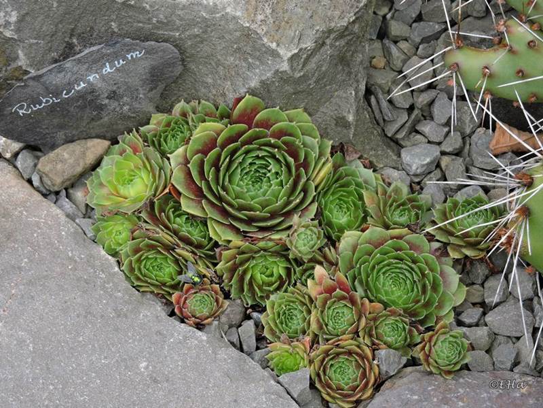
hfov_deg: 9.9
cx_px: 272
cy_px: 204
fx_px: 3137
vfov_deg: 7.4
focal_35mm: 200
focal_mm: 35.8
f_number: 5.3
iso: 100
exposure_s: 1/80
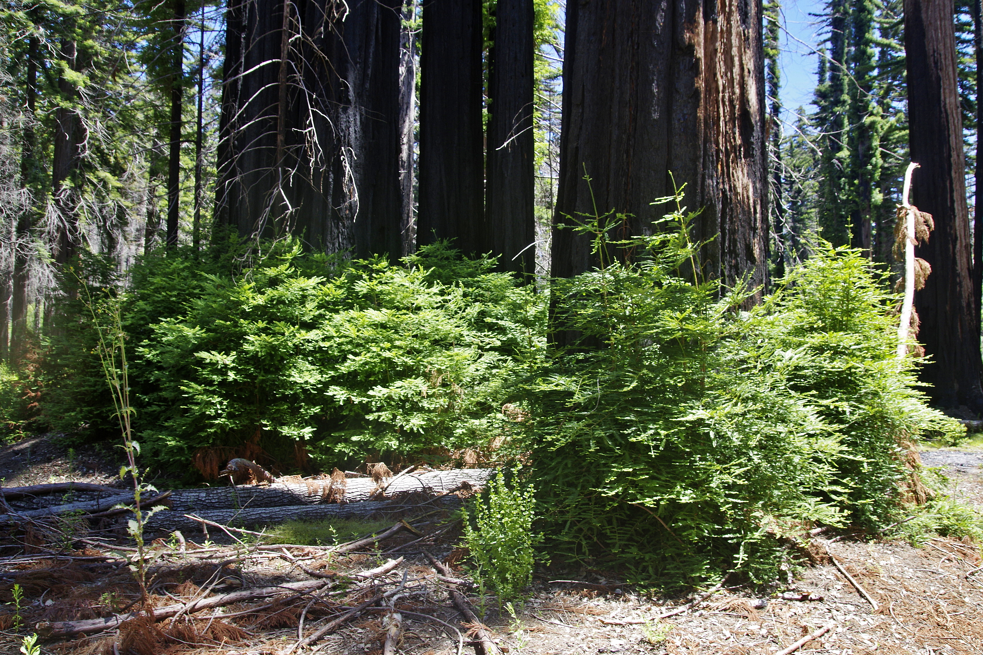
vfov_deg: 20.3
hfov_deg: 30.1
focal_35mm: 67
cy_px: 328
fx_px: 1829
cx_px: 492
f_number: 5.6
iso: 200
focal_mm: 45
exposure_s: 1/90
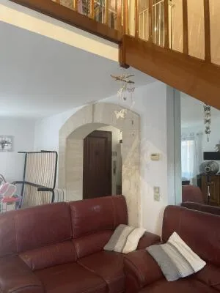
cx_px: 110
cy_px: 146
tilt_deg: +3.0
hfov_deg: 53.1
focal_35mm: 26
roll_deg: -0.4
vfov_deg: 67.3
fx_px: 220
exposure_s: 1/50
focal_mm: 4.2
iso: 250
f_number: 1.6
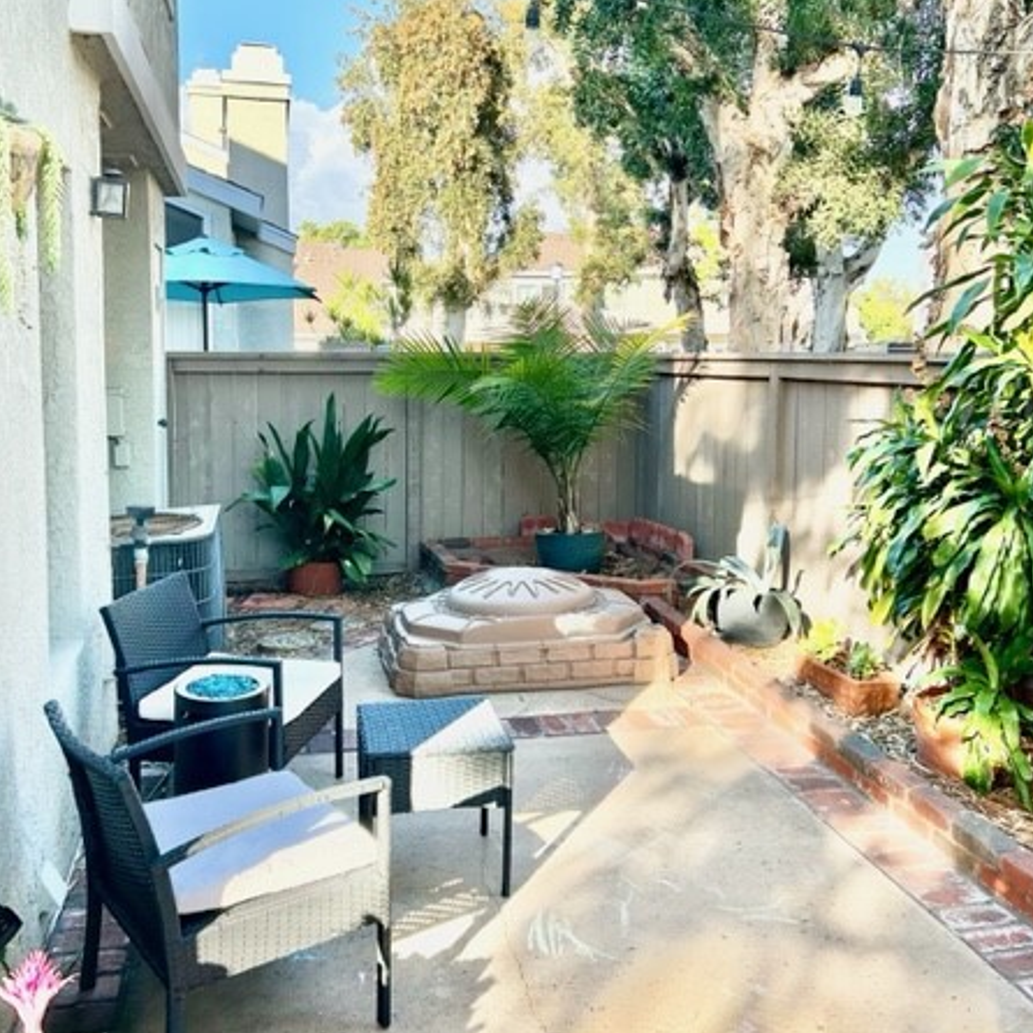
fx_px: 1114
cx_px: 500
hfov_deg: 49.7
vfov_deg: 49.6
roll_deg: +0.3
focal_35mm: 33
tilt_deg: -3.8
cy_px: 440
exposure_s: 1/718
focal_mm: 5.7
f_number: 1.5
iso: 50
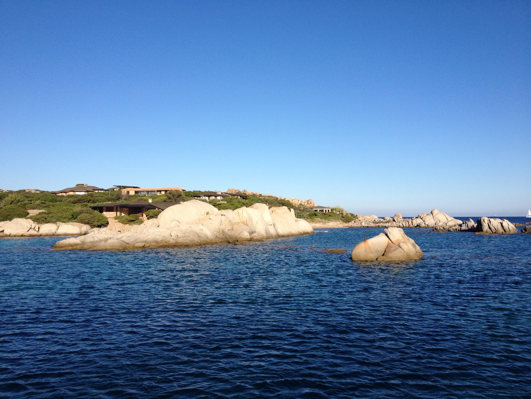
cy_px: 200
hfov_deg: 52.6
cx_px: 266
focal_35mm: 35
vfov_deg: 40.7
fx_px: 537
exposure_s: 1/2123
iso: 64
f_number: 2.4
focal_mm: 4.28
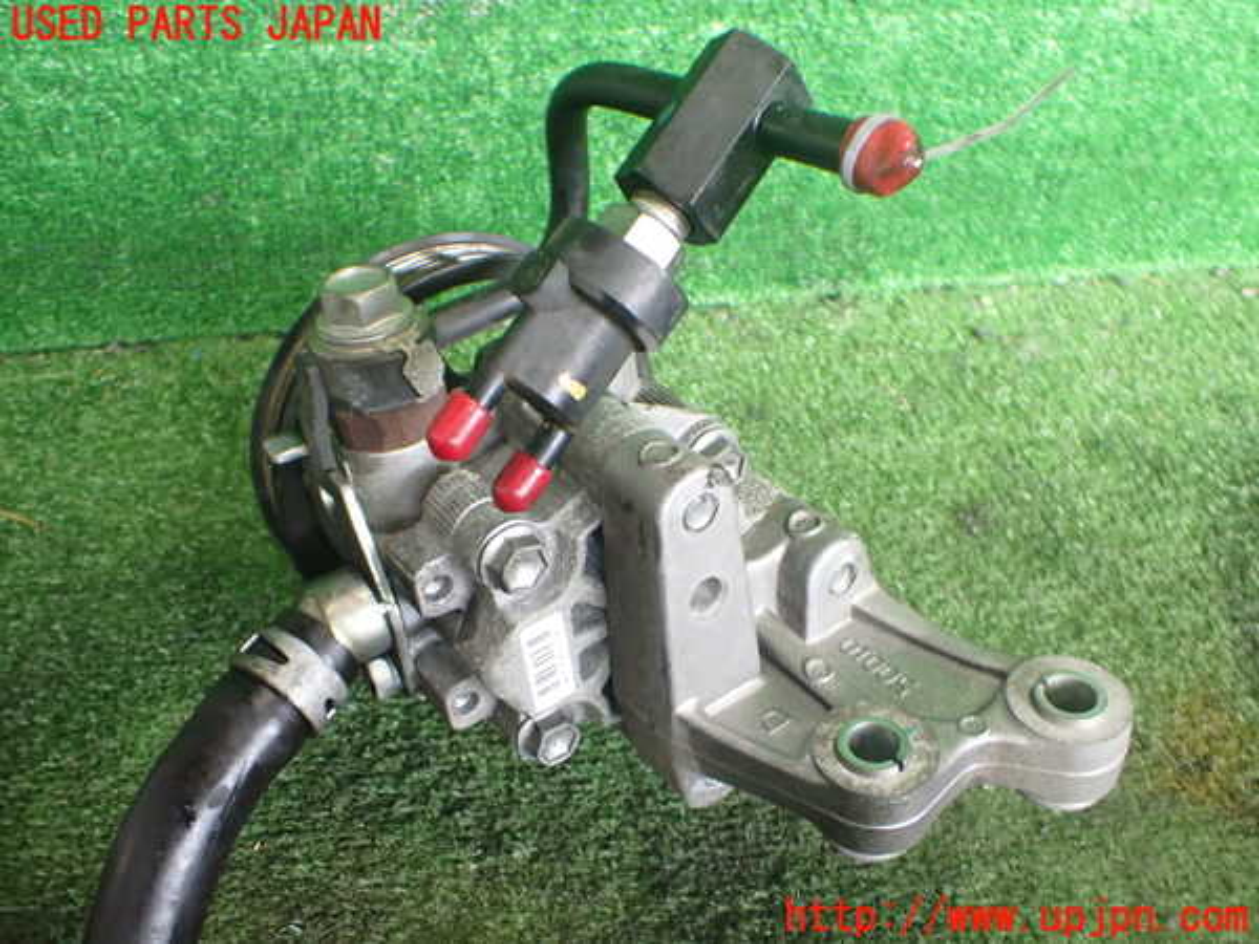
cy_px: 472
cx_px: 630
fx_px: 1091
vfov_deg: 46.8
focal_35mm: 30
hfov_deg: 60.0
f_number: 2.3
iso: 640
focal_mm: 5.4
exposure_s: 1/125
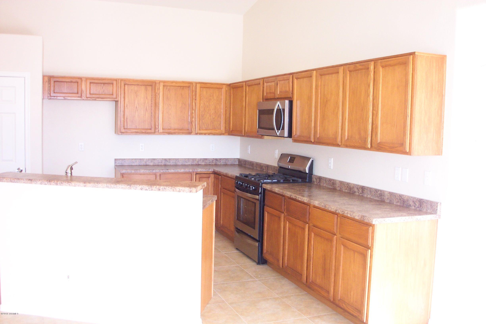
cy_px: 162
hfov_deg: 54.4
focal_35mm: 35
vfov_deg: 37.9
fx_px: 472
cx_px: 243
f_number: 2.8
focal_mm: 7.5
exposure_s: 1/60
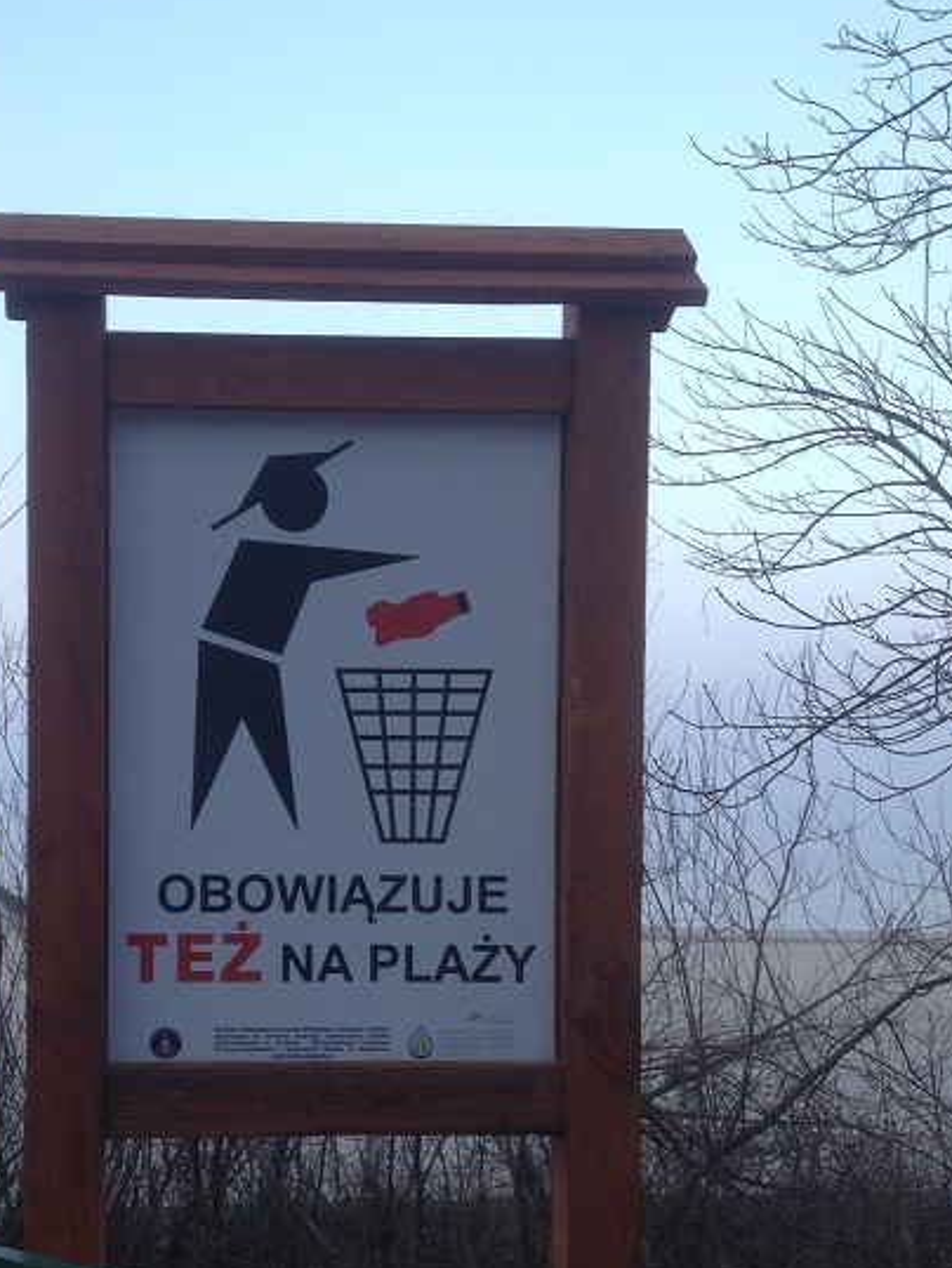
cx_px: 297
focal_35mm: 52
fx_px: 1905
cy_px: 792
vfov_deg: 36.6
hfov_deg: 27.8
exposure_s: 1/149
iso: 50
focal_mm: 4.28
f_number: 2.4
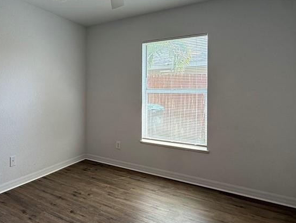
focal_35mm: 26
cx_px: 80
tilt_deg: -0.5
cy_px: 92
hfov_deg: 63.9
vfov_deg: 52.8
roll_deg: -0.8
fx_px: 222
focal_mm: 2.22
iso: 64
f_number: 2.2
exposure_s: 1/124
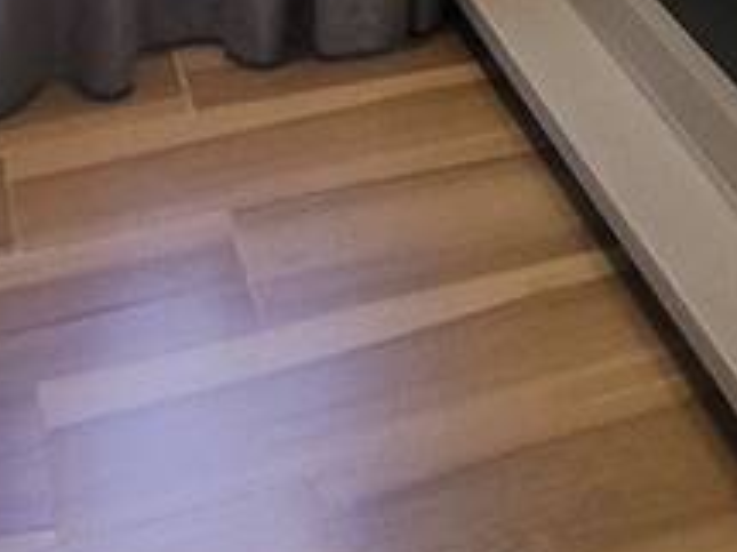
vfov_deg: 10.8
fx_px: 2277
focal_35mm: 107
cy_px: -950
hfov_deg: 16.5
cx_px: 1152
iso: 80
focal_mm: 1.65
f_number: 2.2
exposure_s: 1/60
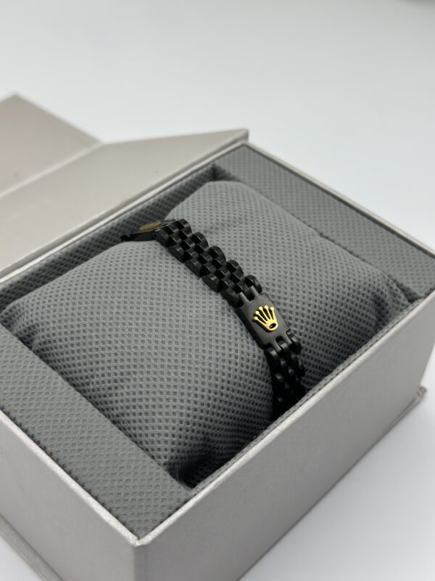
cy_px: 290
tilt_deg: -46.7
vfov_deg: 39.7
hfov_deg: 30.3
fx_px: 804
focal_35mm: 48
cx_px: 218
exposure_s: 1/506
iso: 80
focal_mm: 6.86
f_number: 1.78
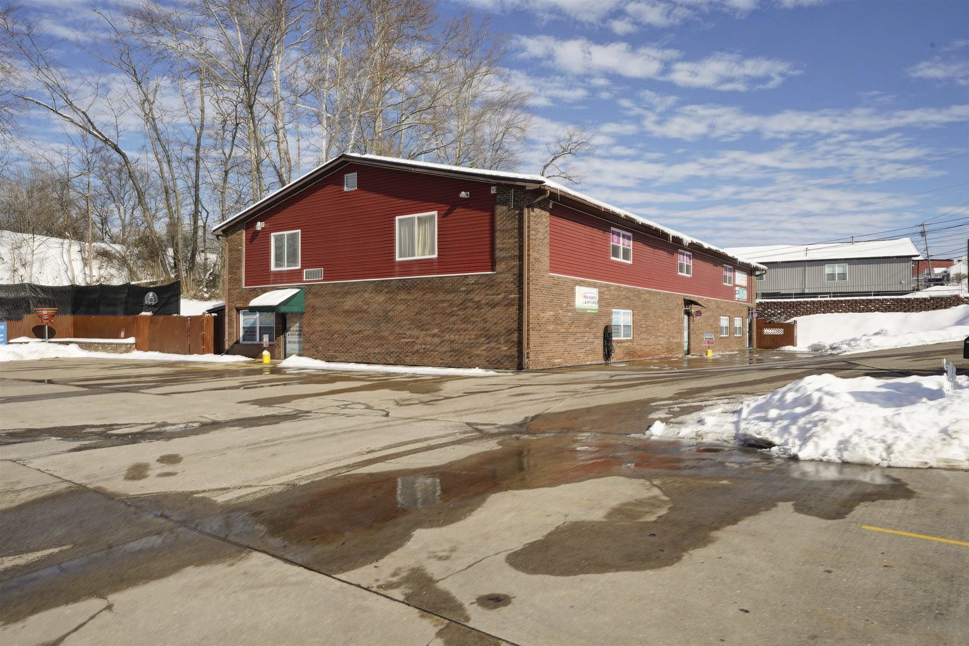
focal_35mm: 24
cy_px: 323
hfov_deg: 73.7
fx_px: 646
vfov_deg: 53.1
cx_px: 484
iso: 500
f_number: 14
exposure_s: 1/500
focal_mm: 24
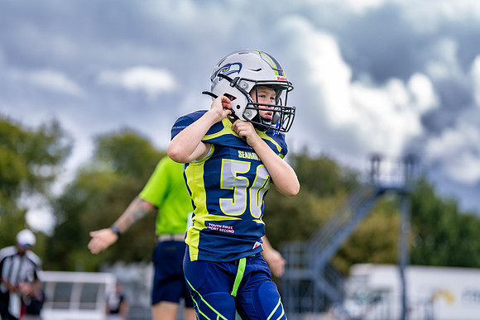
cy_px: 144
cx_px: 235
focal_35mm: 140
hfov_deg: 14.7
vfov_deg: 9.8
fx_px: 1861
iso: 400
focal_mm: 125
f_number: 2.8
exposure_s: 1/2500
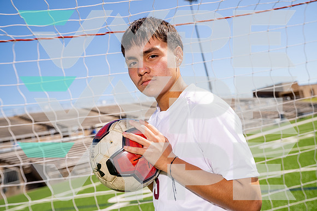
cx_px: 158
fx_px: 361
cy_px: 106
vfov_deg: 32.6
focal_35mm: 41
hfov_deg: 47.4
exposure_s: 1/1000
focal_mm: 41
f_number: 4.5
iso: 100
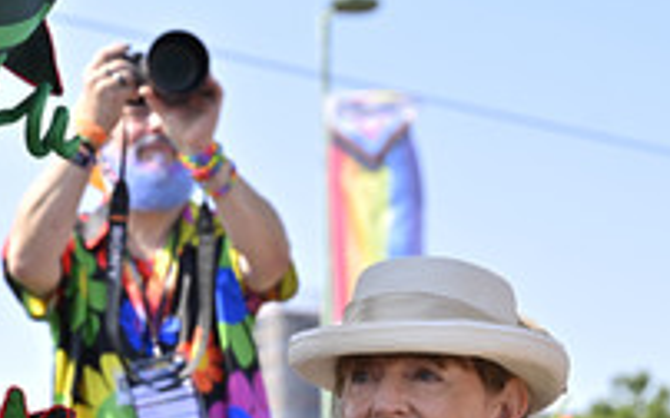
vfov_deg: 10.5
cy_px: 478
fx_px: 2245
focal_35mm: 123
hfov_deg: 17.0
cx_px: 320
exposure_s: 1/400
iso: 64
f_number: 4
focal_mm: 54
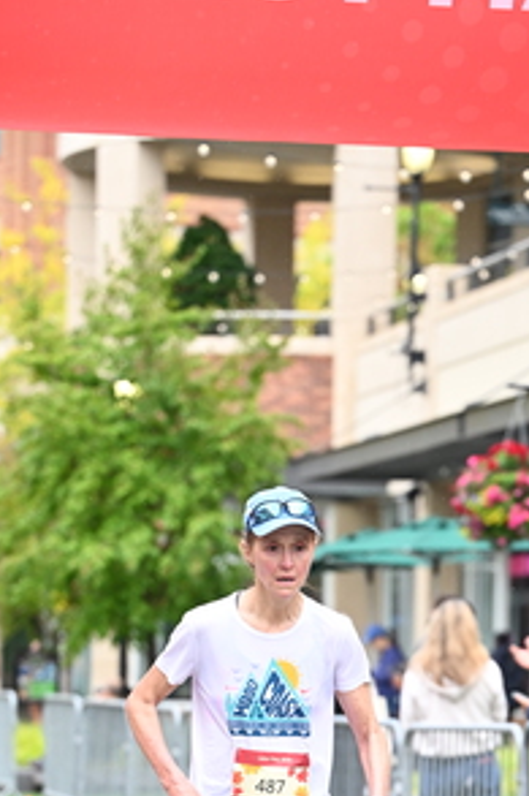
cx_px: 384
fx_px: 3729
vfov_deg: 12.1
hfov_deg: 8.1
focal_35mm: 169
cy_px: 723
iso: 1250
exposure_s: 1/1250
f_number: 2.8
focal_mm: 90
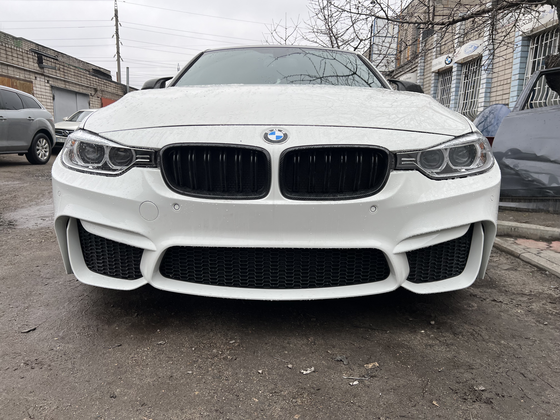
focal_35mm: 26
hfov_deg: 67.3
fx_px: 421
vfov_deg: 53.1
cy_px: 210
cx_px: 280
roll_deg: -0.6
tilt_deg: -9.7
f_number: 1.5
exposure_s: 1/775
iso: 50
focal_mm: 5.7
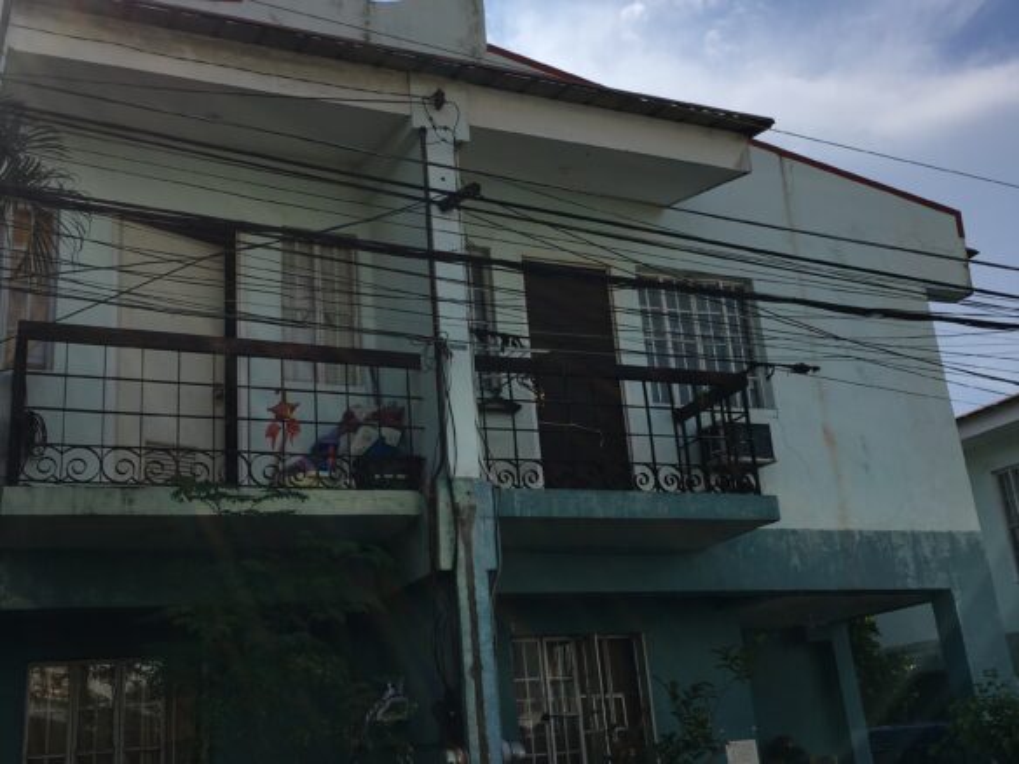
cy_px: 382
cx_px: 510
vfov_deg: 48.2
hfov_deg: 61.7
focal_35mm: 29
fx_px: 854
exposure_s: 1/2481
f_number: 2.2
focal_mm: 4.15
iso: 25
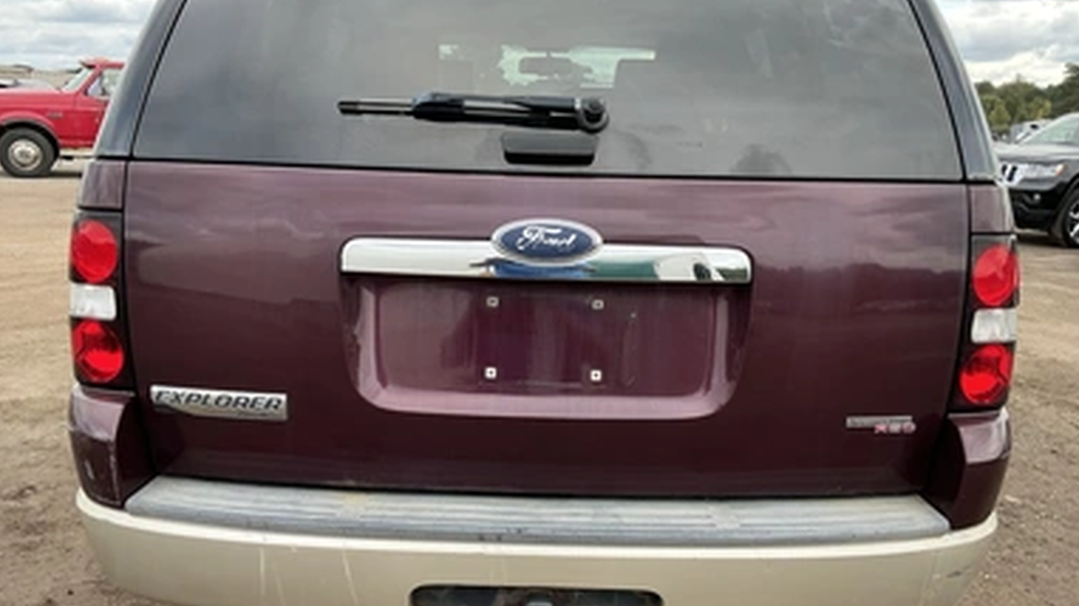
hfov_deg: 61.0
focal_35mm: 32
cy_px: 362
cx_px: 547
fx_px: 915
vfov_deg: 36.5
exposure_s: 1/270
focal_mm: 3
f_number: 1.8
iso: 25
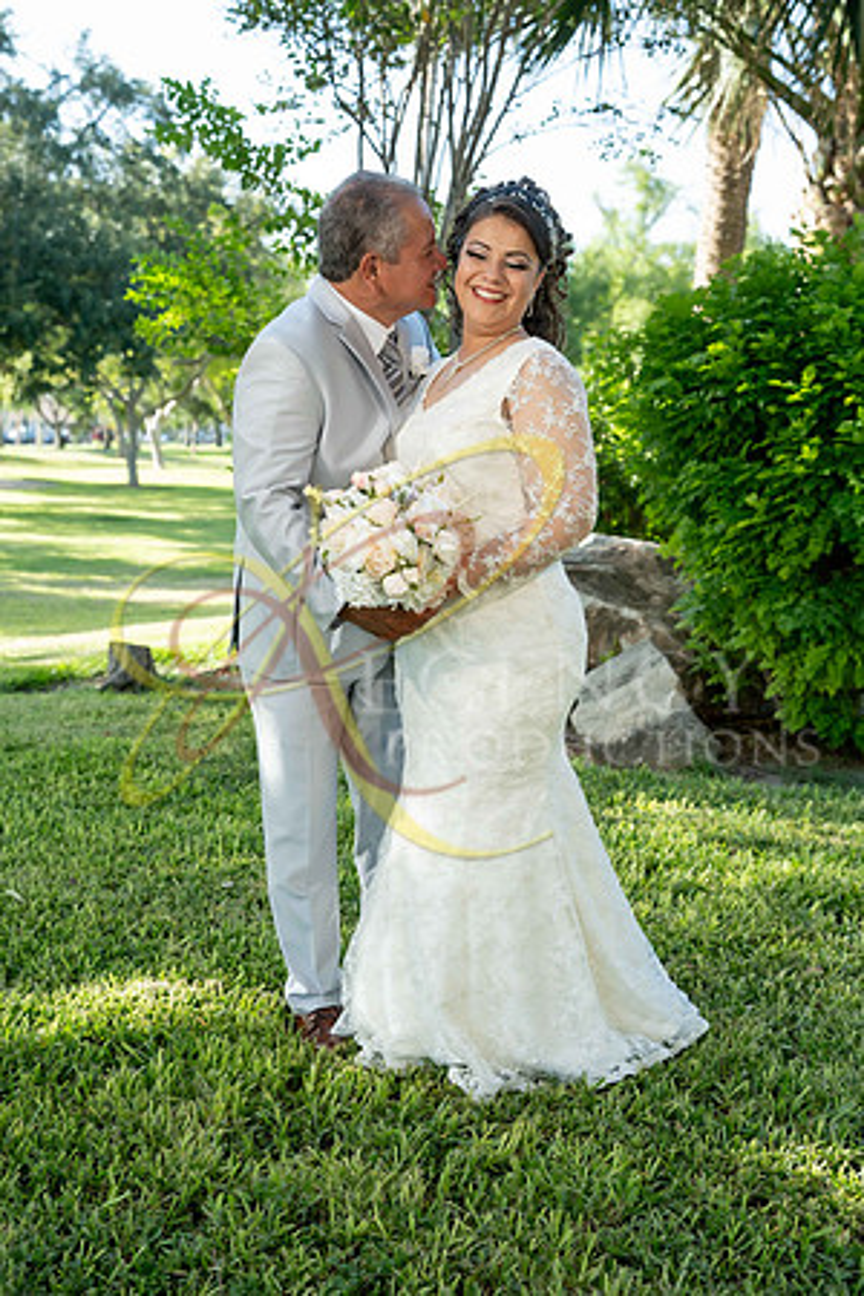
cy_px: 648
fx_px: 1584
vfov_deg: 44.5
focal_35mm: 44
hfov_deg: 30.5
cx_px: 432
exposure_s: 1/500
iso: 500
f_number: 4
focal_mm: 44
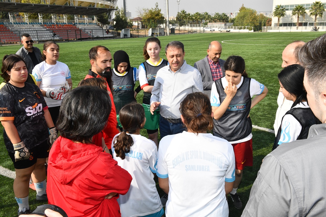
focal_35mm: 32
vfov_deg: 41.1
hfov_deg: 58.7
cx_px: 163
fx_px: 290
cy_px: 108
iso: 1600
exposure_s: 1/250
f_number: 22
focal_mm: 32
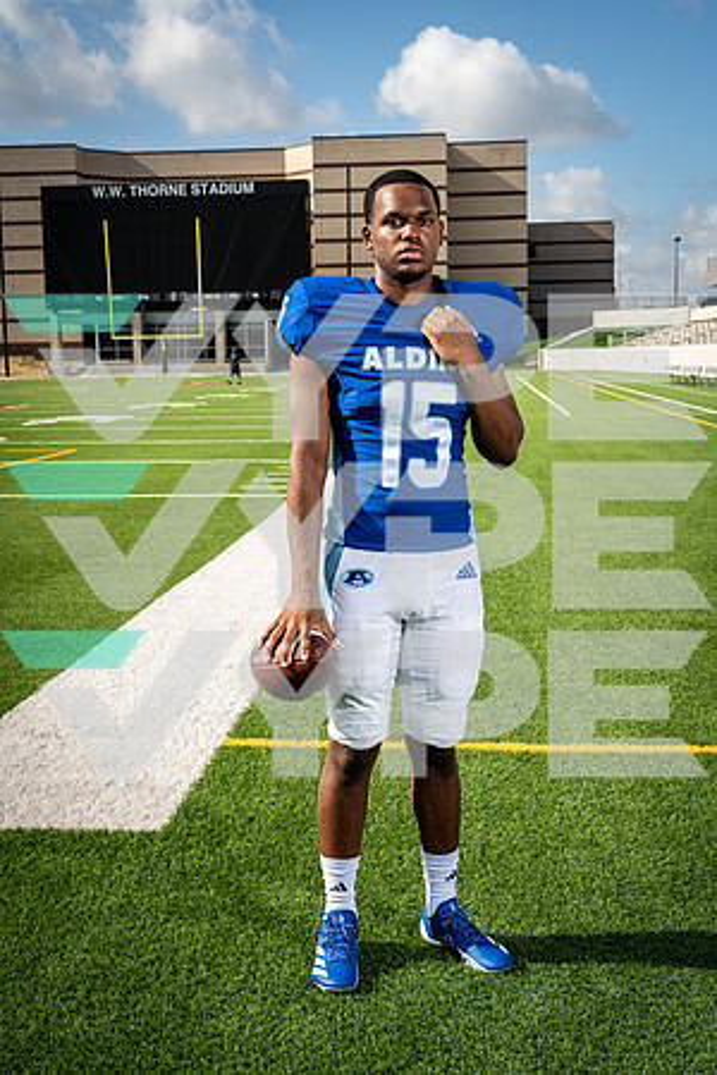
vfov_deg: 41.9
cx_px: 358
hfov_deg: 28.6
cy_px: 538
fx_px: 1404
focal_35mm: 47
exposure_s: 1/250
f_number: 8
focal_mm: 47
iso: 125
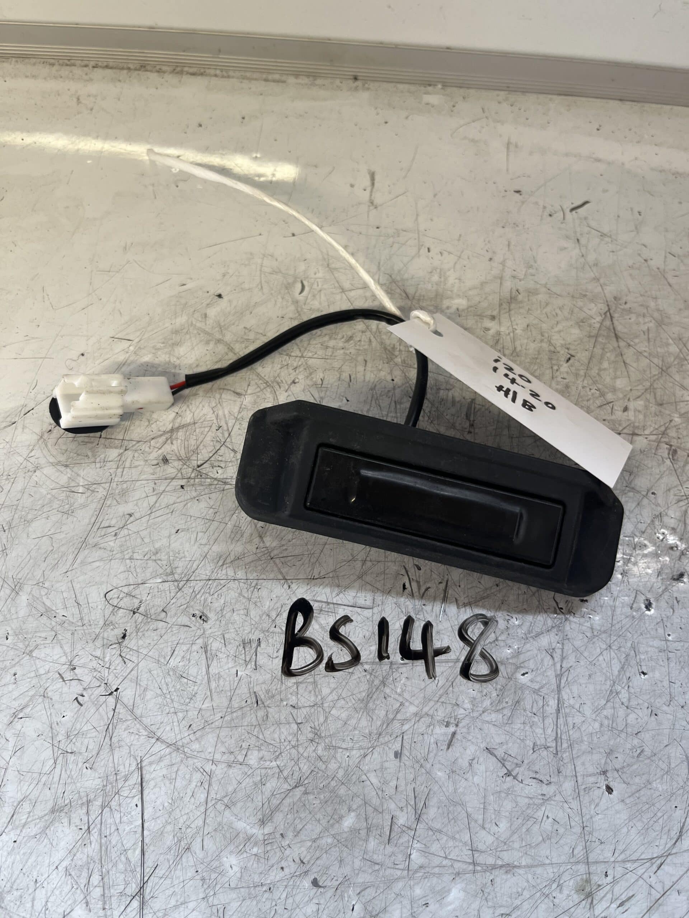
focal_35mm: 26
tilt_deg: -62.9
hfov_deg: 53.1
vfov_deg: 67.3
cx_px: 344
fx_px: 690
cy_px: 459
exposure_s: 1/121
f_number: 1.6
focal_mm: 5.1
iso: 125
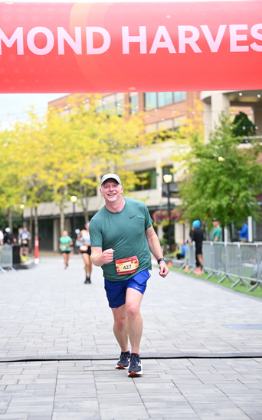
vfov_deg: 23.8
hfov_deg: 15.0
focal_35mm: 87
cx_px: 124
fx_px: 995
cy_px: 210
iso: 640
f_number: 2.8
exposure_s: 1/1600
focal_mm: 85
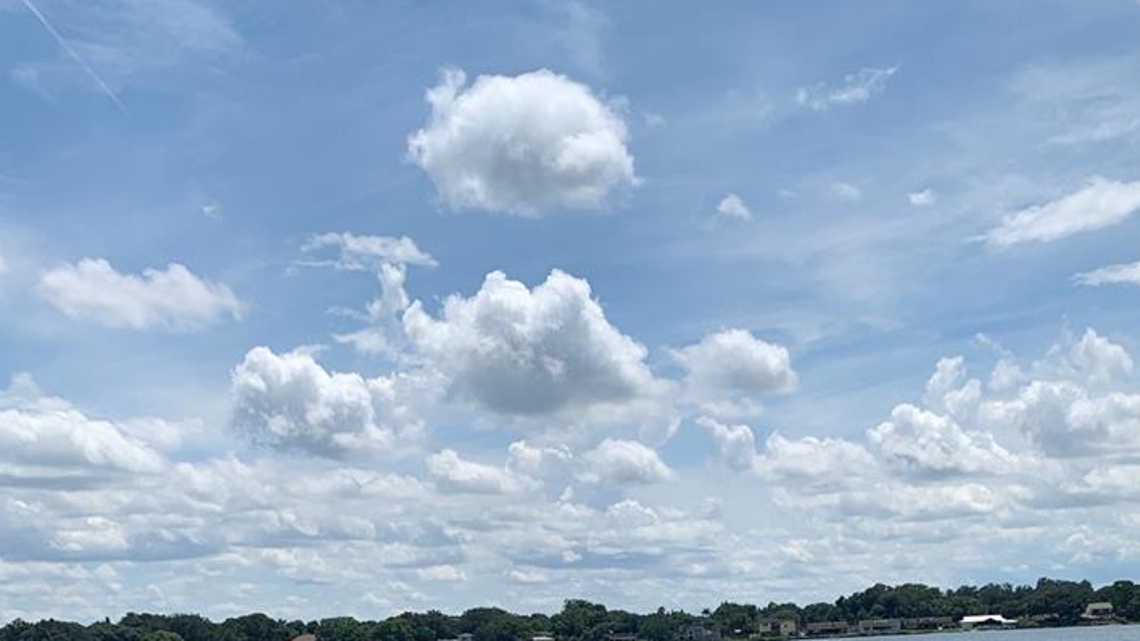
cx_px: 676
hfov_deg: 42.7
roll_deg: +1.4
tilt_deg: -7.2
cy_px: 849
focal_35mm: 48
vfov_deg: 22.2
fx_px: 1451
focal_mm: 4.25
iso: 25
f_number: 1.8
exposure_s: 1/3788
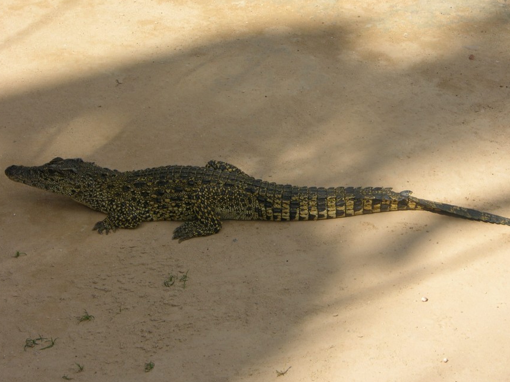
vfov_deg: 14.1
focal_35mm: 105
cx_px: 288
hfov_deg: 18.7
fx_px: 1547
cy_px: 169
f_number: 5.6
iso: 50
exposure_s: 1/298
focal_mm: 22.3
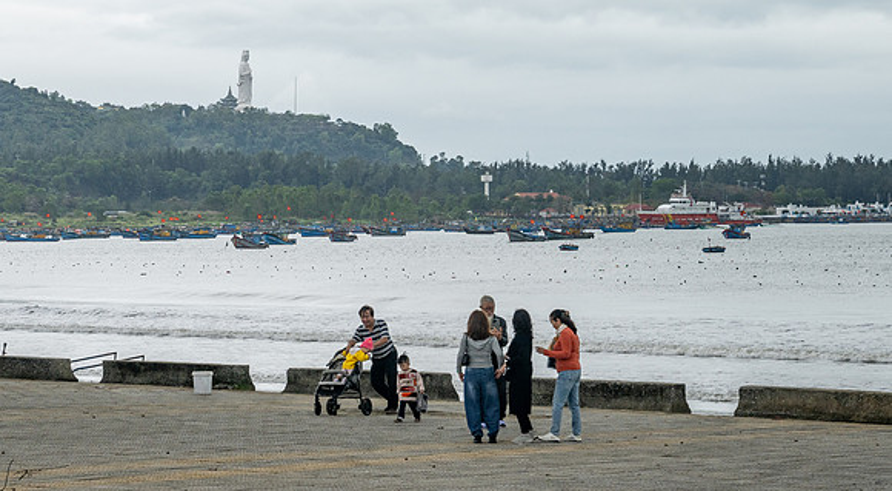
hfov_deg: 18.2
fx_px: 2772
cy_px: 82
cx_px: 264
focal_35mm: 118
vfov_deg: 10.1
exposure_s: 1/1000
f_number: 8
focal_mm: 70
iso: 250
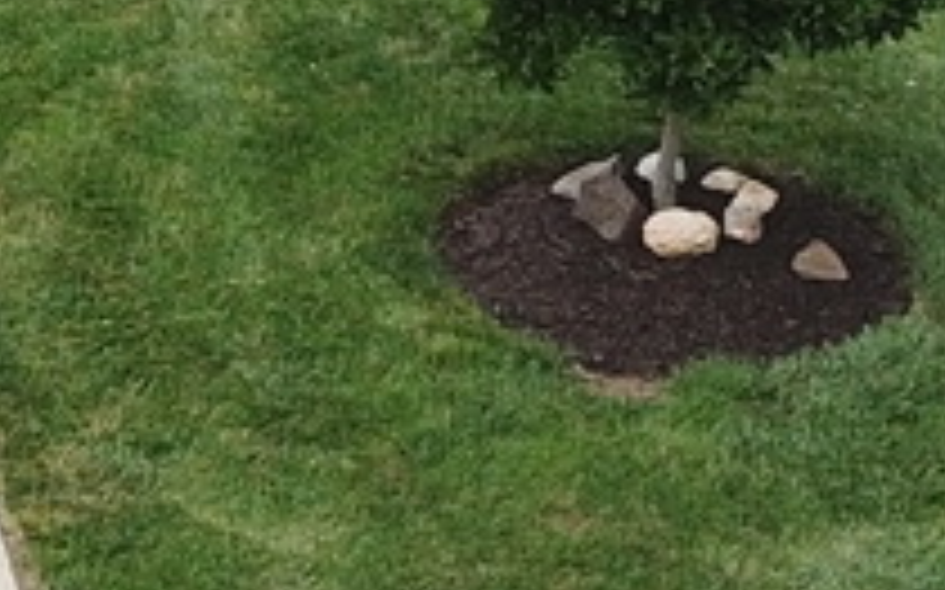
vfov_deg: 6.6
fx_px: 4865
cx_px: 423
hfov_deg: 11.1
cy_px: -739
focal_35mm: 189
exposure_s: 1/633
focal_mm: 4.73
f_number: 2.2
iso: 100
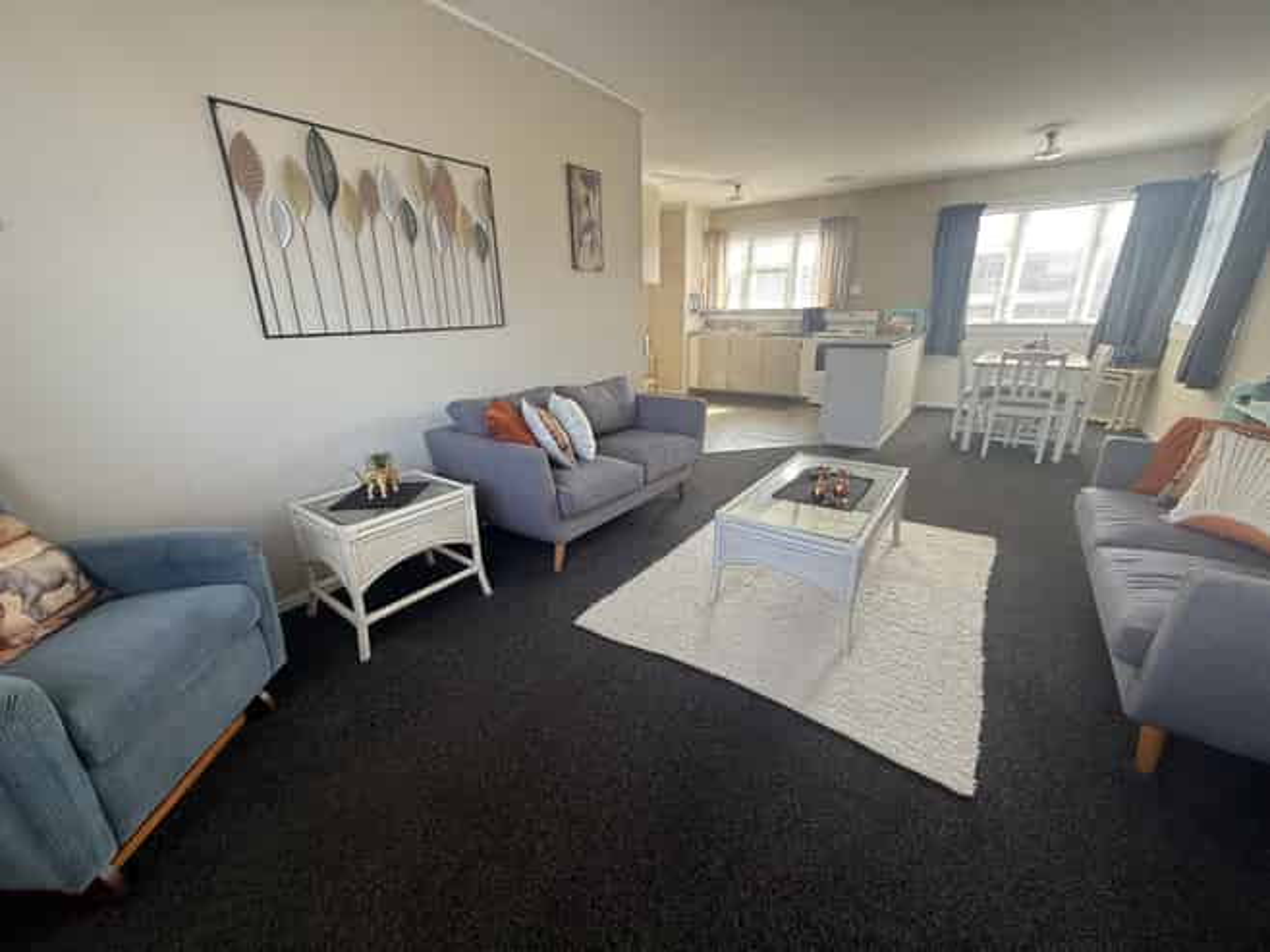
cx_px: 635
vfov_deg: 85.6
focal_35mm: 14
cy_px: 476
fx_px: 513
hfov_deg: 102.1
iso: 80
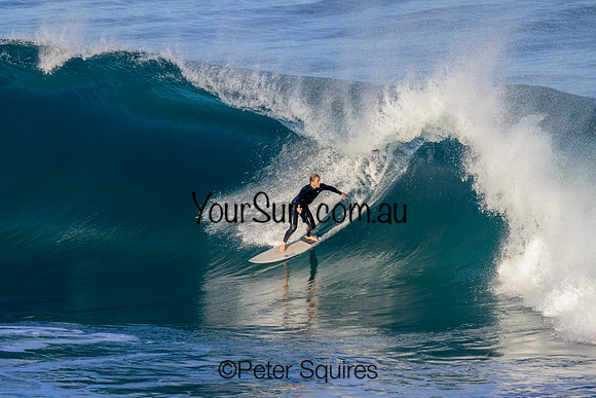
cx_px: 292
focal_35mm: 567
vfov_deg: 2.4
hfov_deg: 3.6
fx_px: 9390
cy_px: 177
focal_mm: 510
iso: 1800
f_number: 10
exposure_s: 1/2000
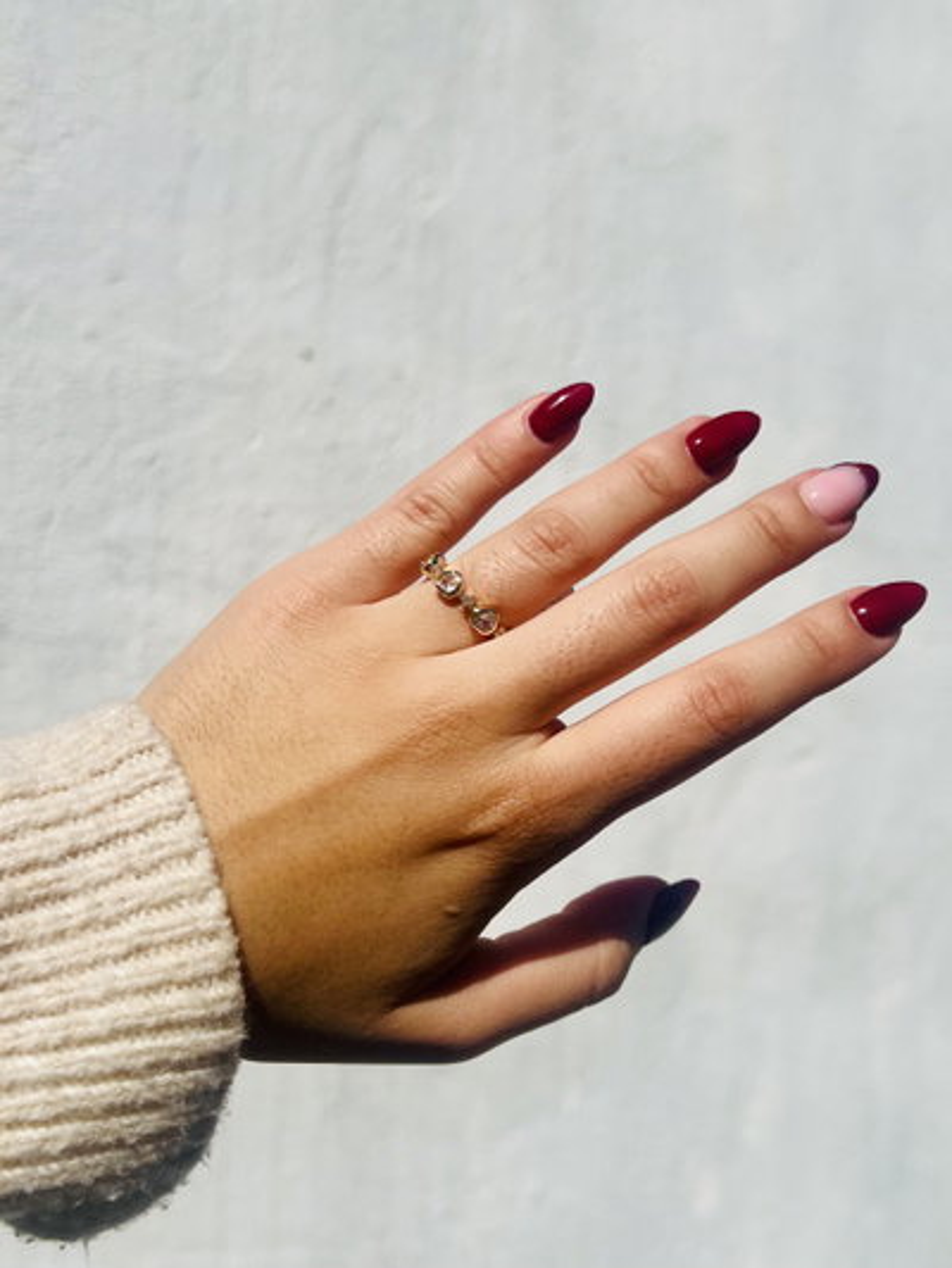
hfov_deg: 53.1
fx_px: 953
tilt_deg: +8.2
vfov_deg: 67.3
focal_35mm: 26
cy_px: 634
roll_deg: -1.9
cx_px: 476
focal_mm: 5.7
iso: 50
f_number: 1.5
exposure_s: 1/16393
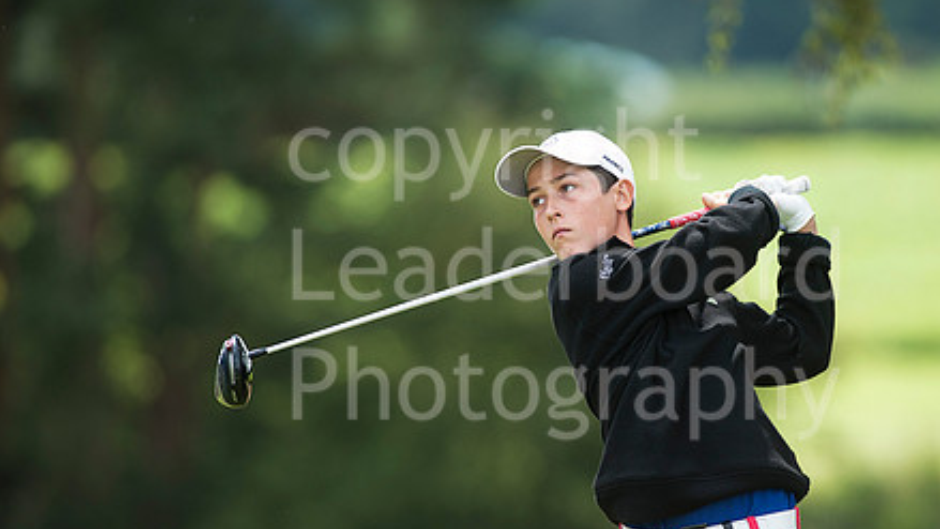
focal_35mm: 415
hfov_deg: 5.2
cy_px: 285
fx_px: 10345
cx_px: 570
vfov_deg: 2.9
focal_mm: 300
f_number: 4
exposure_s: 1/2500
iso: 400
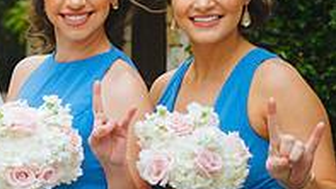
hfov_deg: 14.2
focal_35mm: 142
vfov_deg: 8.5
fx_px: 1266
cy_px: 153
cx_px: -157
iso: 125
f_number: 2.8
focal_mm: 46
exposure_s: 1/250
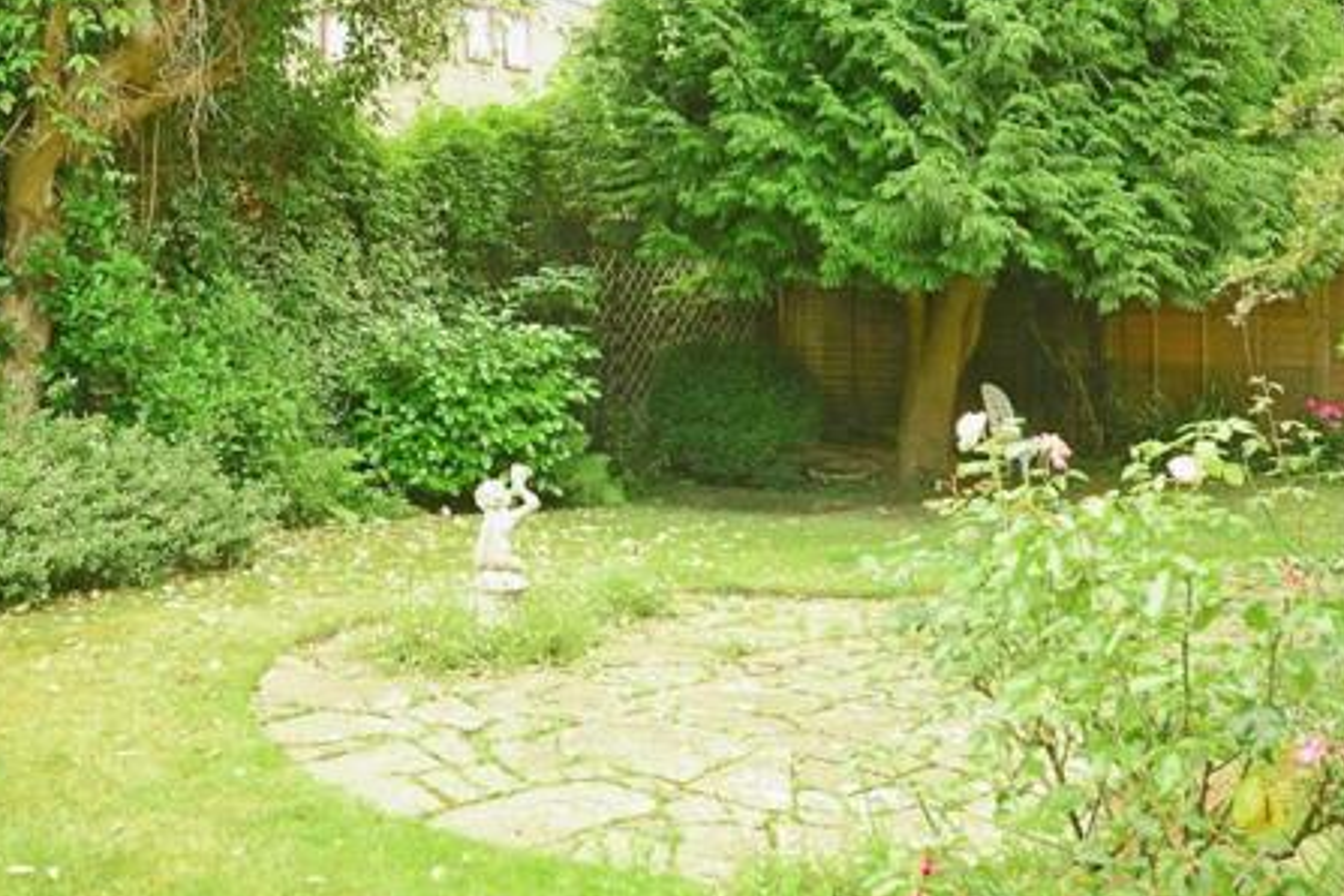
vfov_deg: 30.2
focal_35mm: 44
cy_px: 281
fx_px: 1643
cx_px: 511
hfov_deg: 44.2
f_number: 5.6
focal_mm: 20
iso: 200
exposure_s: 1/30
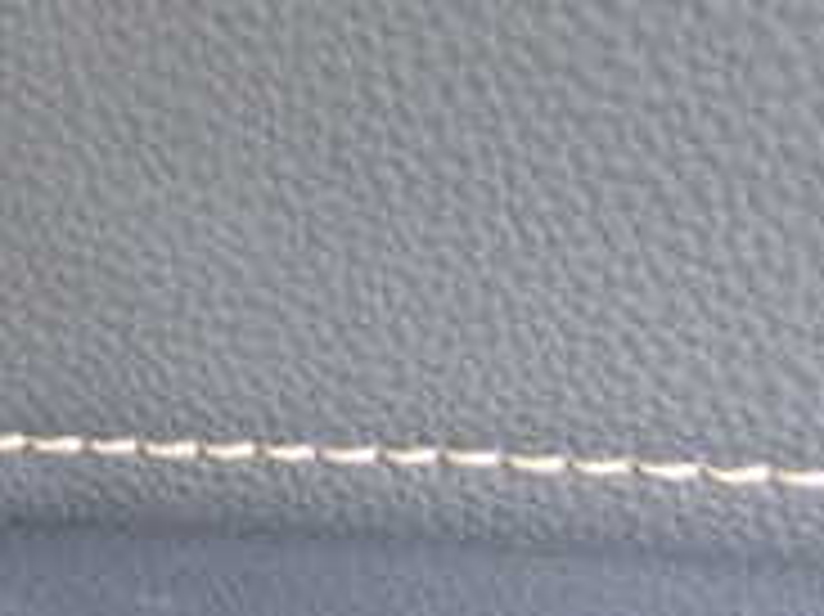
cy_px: 904
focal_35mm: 105
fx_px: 2498
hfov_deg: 18.7
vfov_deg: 13.3
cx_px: 405
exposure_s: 1/30
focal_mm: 5.79
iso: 500
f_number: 2.4
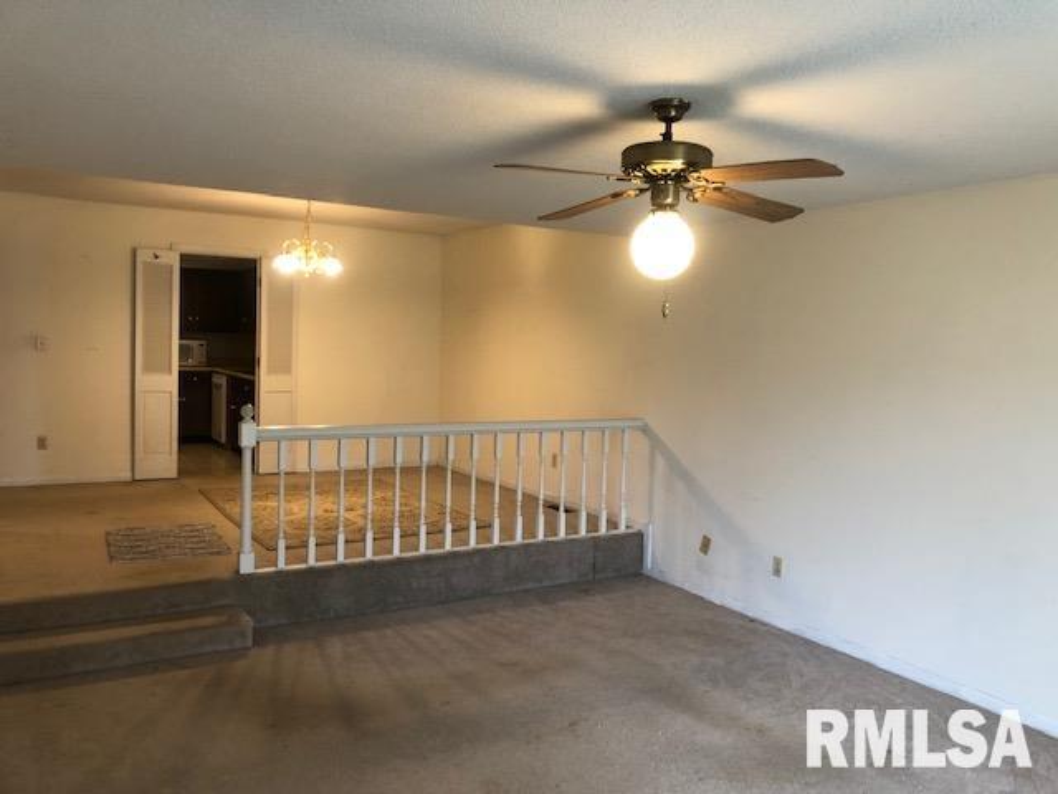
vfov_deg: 49.7
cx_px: 529
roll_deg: -1.6
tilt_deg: -3.9
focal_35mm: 28
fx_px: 856
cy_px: 397
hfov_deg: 63.4
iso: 40
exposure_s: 1/20
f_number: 1.8
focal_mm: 4
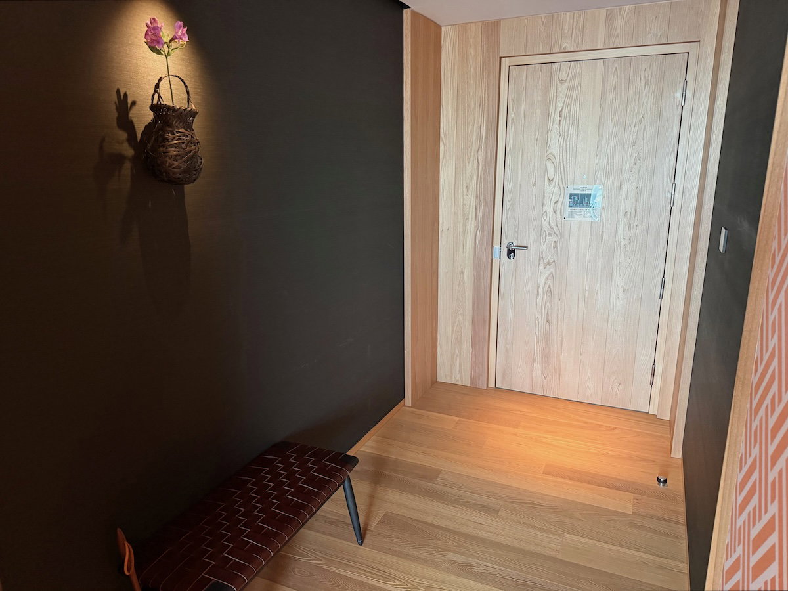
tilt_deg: -14.1
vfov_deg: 56.8
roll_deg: +1.1
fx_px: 546
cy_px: 296
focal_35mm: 24
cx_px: 394
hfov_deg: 71.6
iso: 800
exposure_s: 1/46
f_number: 1.78
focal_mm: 6.76
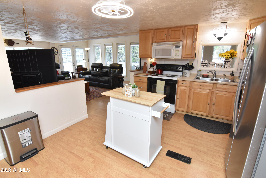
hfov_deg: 90.0
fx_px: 133
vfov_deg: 67.4
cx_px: 133
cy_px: 89
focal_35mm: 18
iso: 450
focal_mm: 12
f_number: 10
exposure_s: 1/15
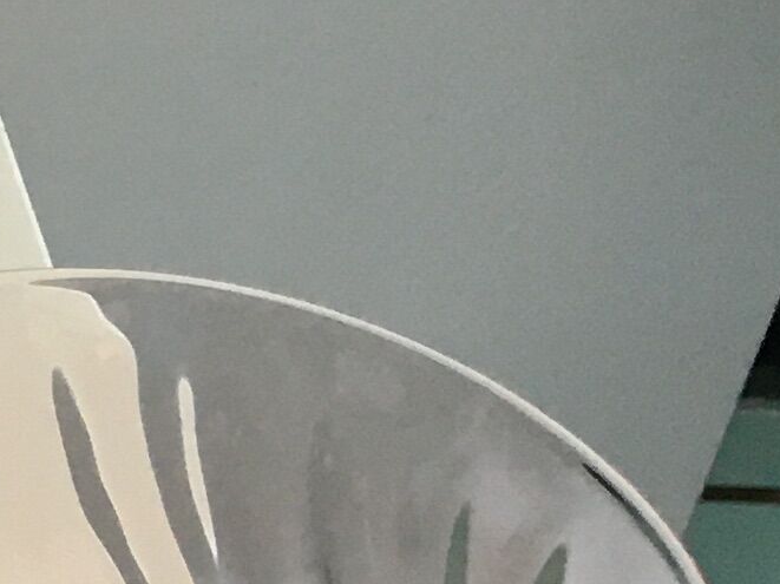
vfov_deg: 8.4
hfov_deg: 9.5
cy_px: 103
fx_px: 3986
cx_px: -1322
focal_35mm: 177
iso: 100
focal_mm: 4.15
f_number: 2.2
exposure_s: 1/33
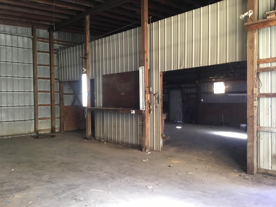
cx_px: 138
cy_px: 104
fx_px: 247
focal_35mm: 31
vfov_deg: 45.4
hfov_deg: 58.4
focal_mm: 3.3
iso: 125
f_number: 2.4
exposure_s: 1/30
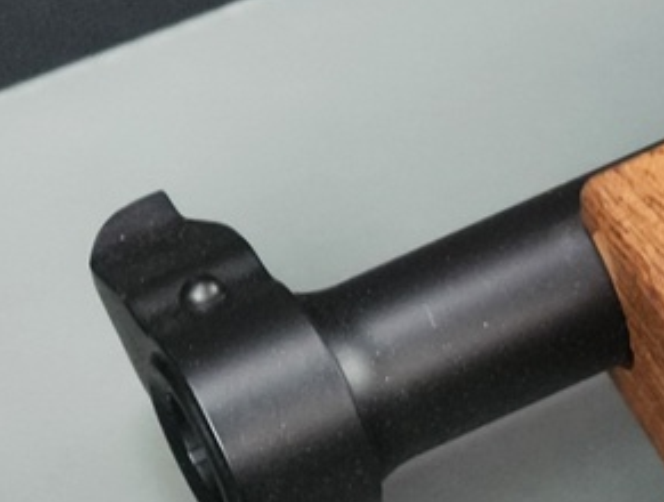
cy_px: 274
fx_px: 6733
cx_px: 1326
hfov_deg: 5.5
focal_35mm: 350
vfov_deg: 4.3
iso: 741
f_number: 2.67
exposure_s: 1/24
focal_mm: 22.48
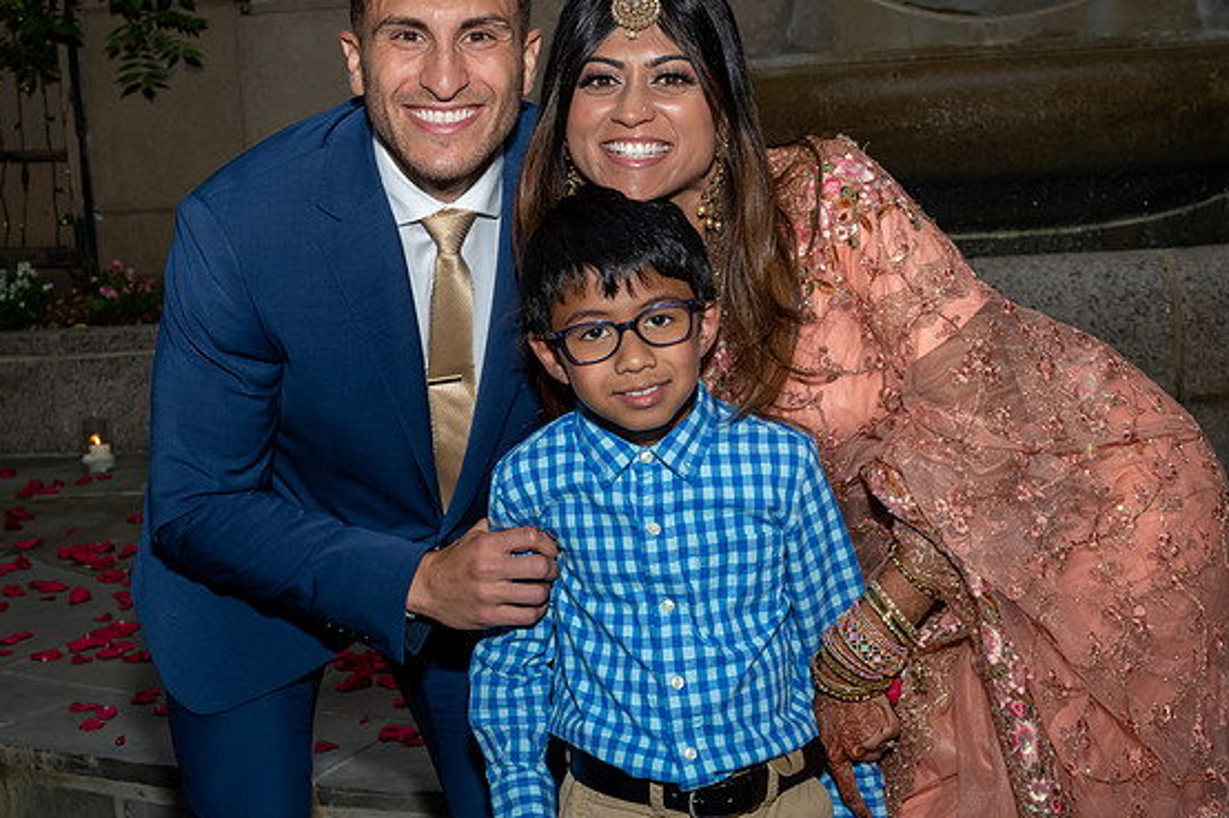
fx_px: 2184
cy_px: 348
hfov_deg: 31.3
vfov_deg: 21.2
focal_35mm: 64
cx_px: 493
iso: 400
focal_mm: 35
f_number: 6.3
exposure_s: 1/250
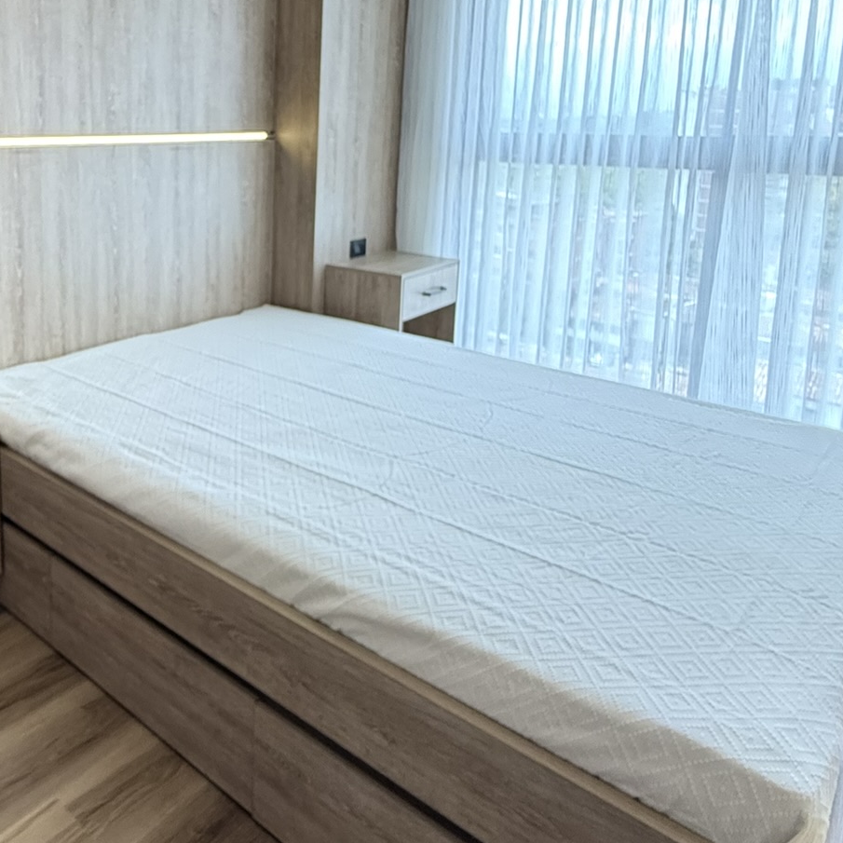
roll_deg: -0.7
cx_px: 179
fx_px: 771
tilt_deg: -7.9
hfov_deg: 53.8
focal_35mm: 28
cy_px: 247
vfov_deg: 55.4
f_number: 2.2
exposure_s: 1/120
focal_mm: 2.22
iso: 400
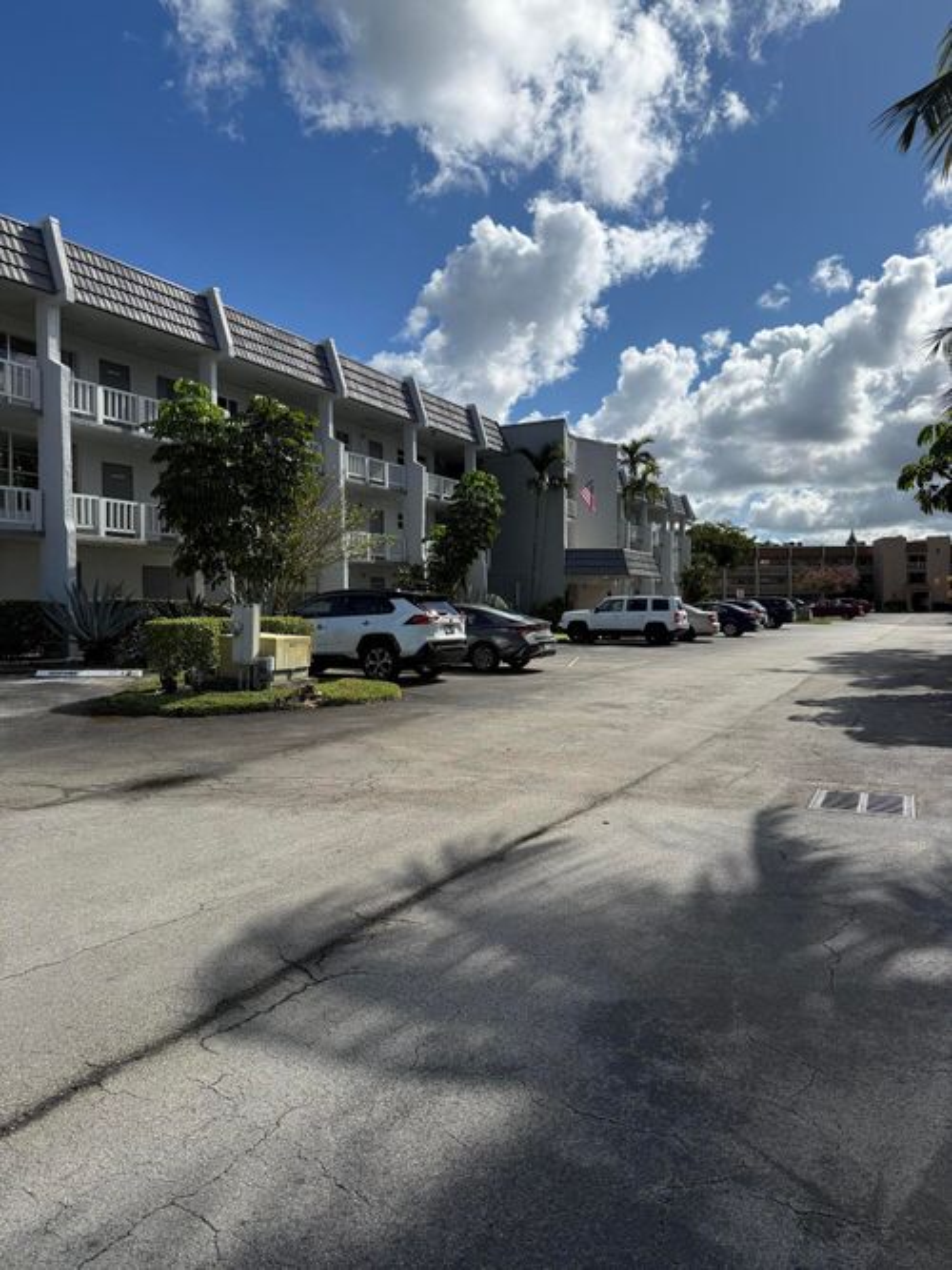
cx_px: 476
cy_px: 635
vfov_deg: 71.6
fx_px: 880
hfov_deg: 56.8
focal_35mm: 24
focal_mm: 6.76
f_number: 1.78
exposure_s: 1/9091
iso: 80
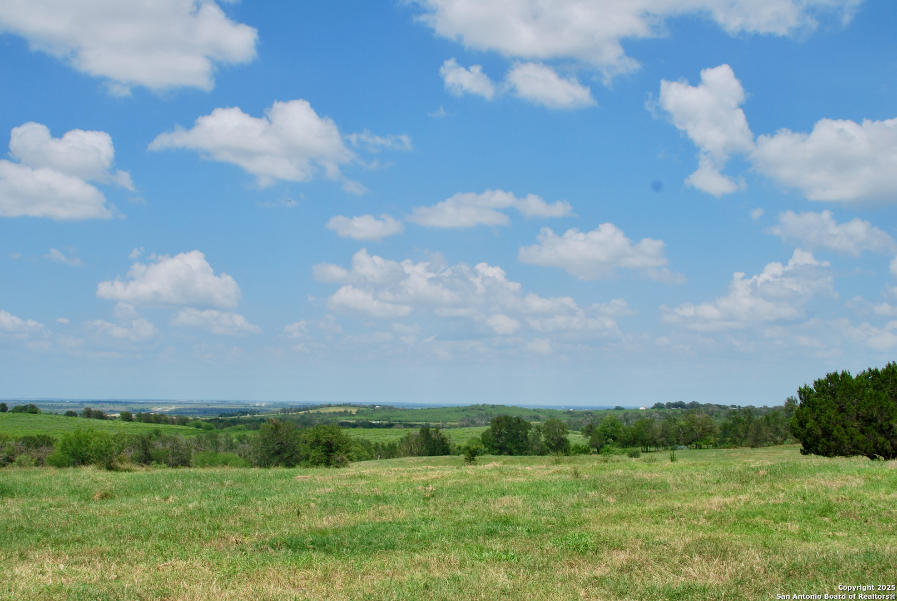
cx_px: 448
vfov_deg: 35.6
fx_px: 936
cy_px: 300
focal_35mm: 38
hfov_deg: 51.2
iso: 100
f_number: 9
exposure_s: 1/320
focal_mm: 25
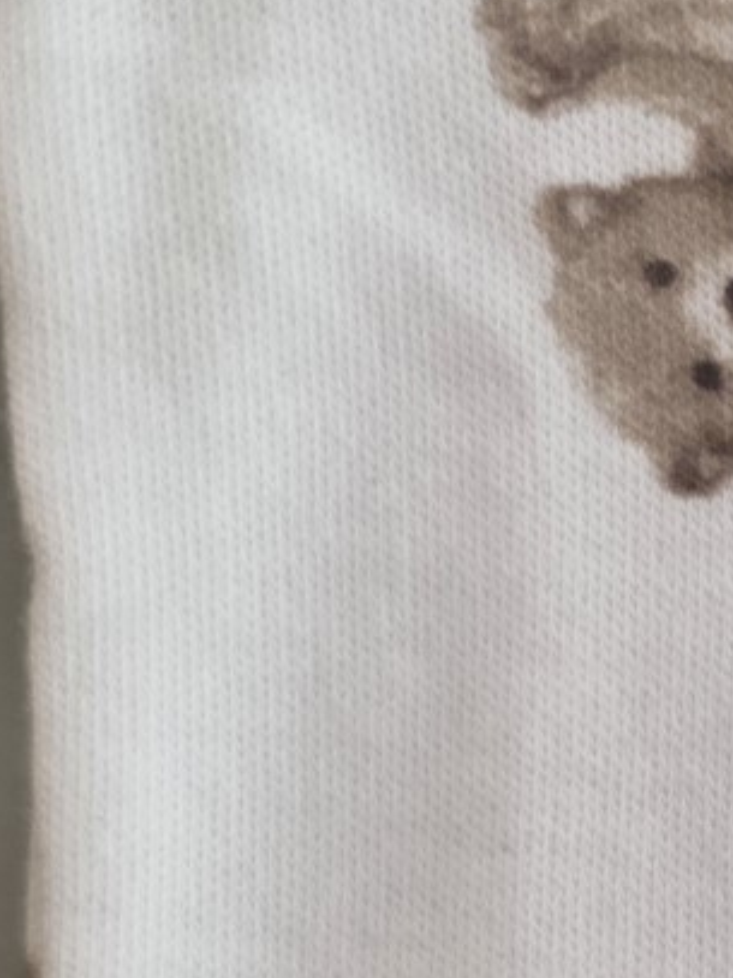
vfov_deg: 16.7
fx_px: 3192
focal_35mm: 113
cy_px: 1156
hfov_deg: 11.2
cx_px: 1675
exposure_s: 1/51
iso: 160
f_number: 1.7
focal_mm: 6.3
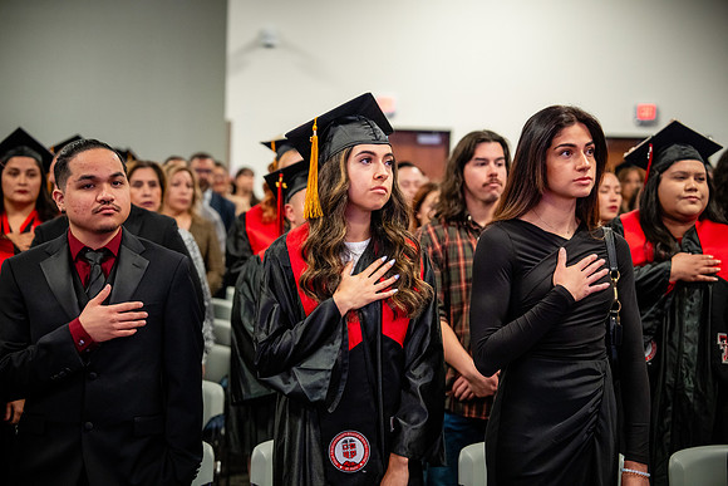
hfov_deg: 28.8
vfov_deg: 19.5
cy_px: 243
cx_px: 364
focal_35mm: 70
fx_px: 1416
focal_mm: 70
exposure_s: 1/160
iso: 3200
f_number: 2.8
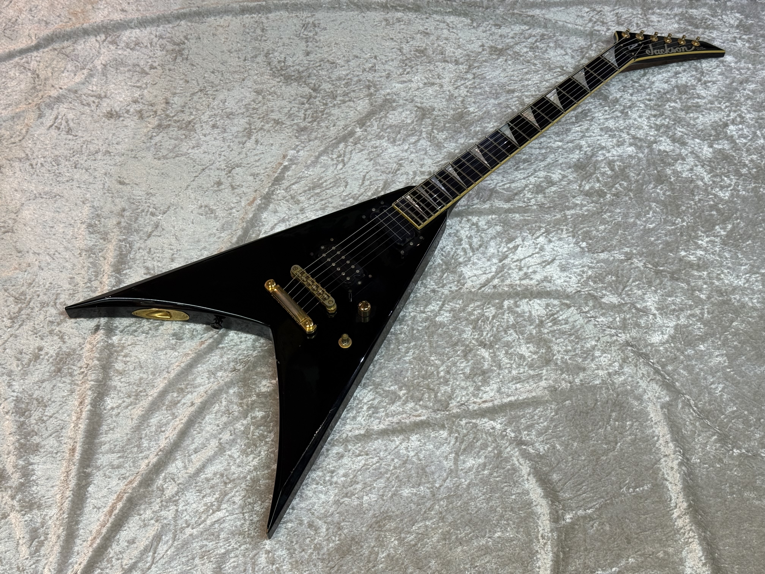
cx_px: 382
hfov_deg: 39.7
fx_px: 1061
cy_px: 287
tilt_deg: -59.0
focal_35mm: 48
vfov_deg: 30.3
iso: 64
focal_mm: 6.76
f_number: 1.78
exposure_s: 1/60
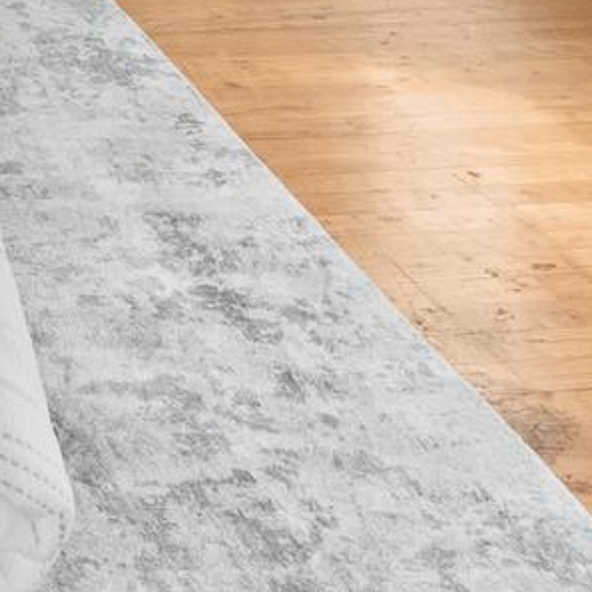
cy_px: -609
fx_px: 1587
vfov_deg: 16.1
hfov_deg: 18.2
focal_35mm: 82
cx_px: -353
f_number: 8
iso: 100
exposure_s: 1/3
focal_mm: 14
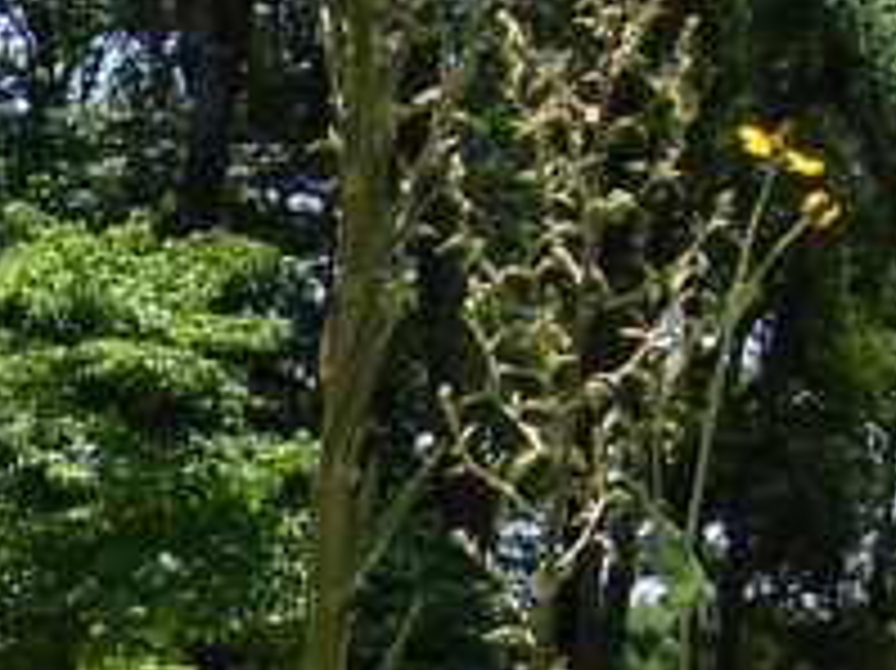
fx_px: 3596
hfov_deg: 13.2
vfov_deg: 10.3
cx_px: -545
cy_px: 1039
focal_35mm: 139
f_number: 4.8
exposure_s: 1/250
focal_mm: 6
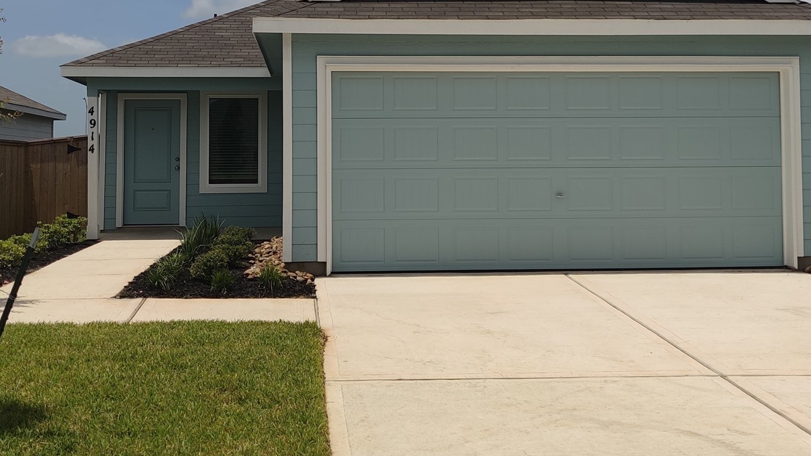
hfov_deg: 41.3
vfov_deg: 23.7
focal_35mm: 50
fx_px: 1075
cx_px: 384
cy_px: 101
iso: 125
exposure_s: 1/4875
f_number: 1.65
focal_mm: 4.75
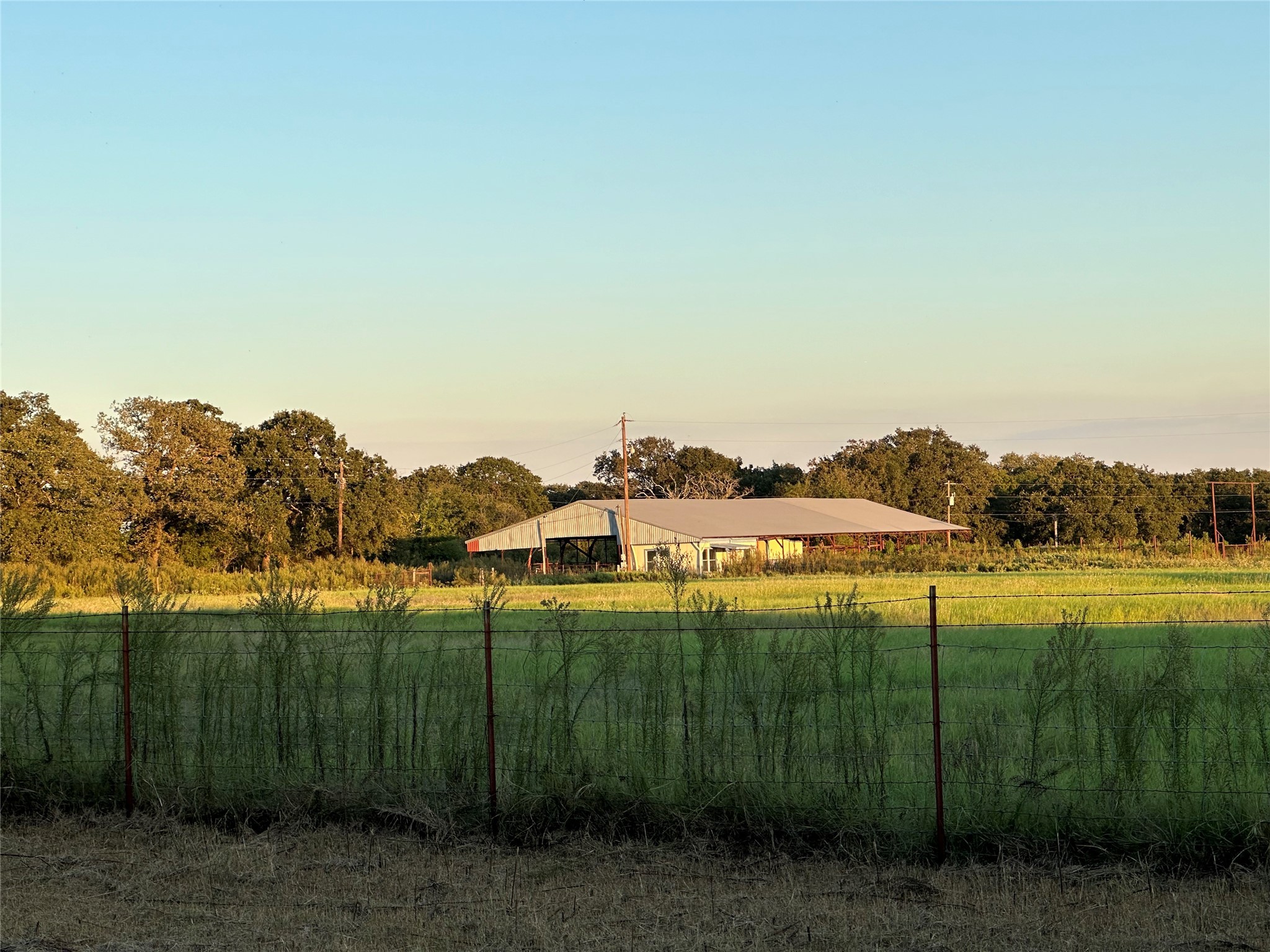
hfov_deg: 25.3
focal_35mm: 77
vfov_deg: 19.1
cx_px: 635
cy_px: 476
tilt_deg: +1.8
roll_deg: +2.2
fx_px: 2825
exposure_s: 1/218
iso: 32
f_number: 2.8
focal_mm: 9
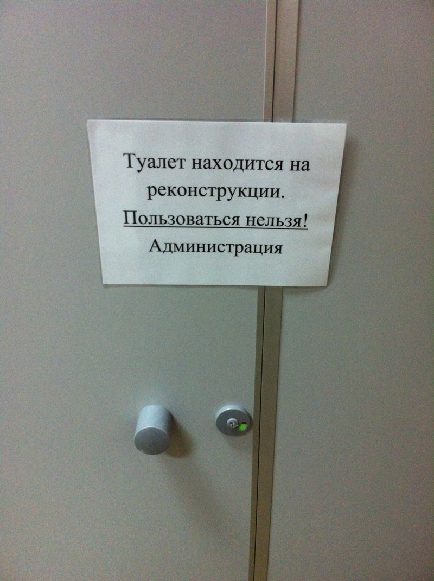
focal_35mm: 35
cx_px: 217
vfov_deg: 52.7
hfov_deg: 40.6
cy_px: 290
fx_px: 587
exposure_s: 1/17
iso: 320
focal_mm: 3.85
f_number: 2.8
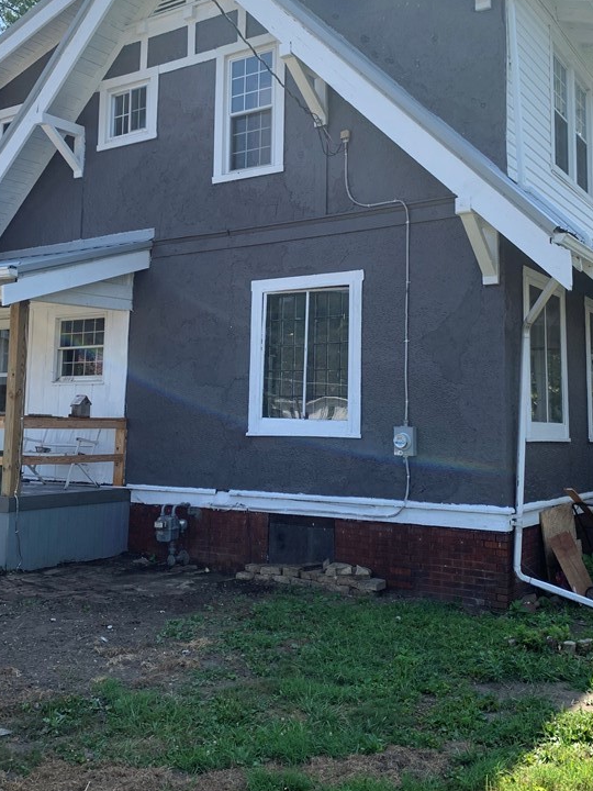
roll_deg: -1.4
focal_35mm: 37
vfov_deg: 50.0
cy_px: 344
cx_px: 288
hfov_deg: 38.7
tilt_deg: +9.3
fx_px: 845
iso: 25
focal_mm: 4.25
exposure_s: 1/783
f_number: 1.8
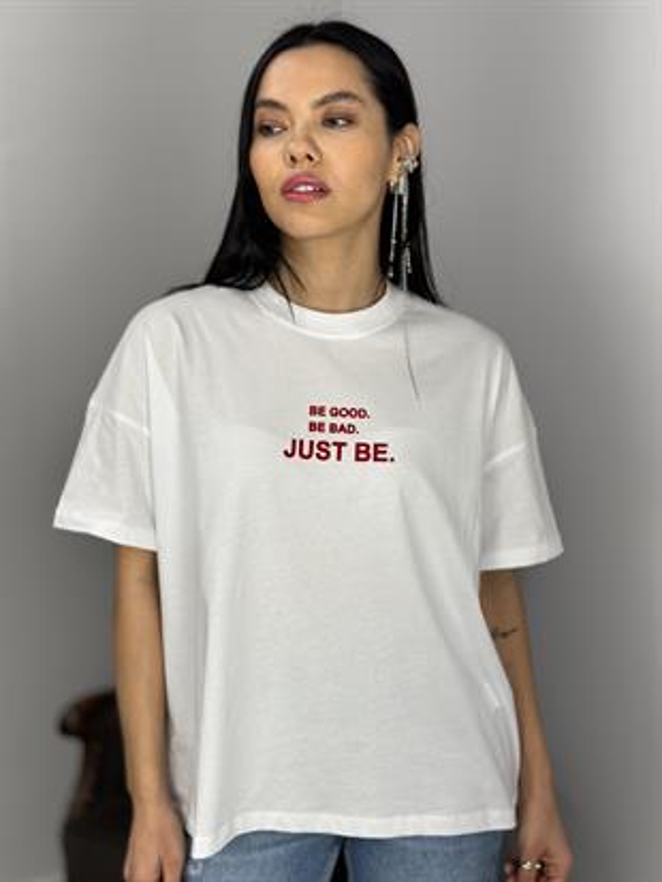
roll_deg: +1.2
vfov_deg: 39.6
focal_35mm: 48
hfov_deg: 30.3
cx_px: 331
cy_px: 441
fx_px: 1223
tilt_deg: -9.7
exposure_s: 1/117
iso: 64
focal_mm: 6.86
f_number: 1.78
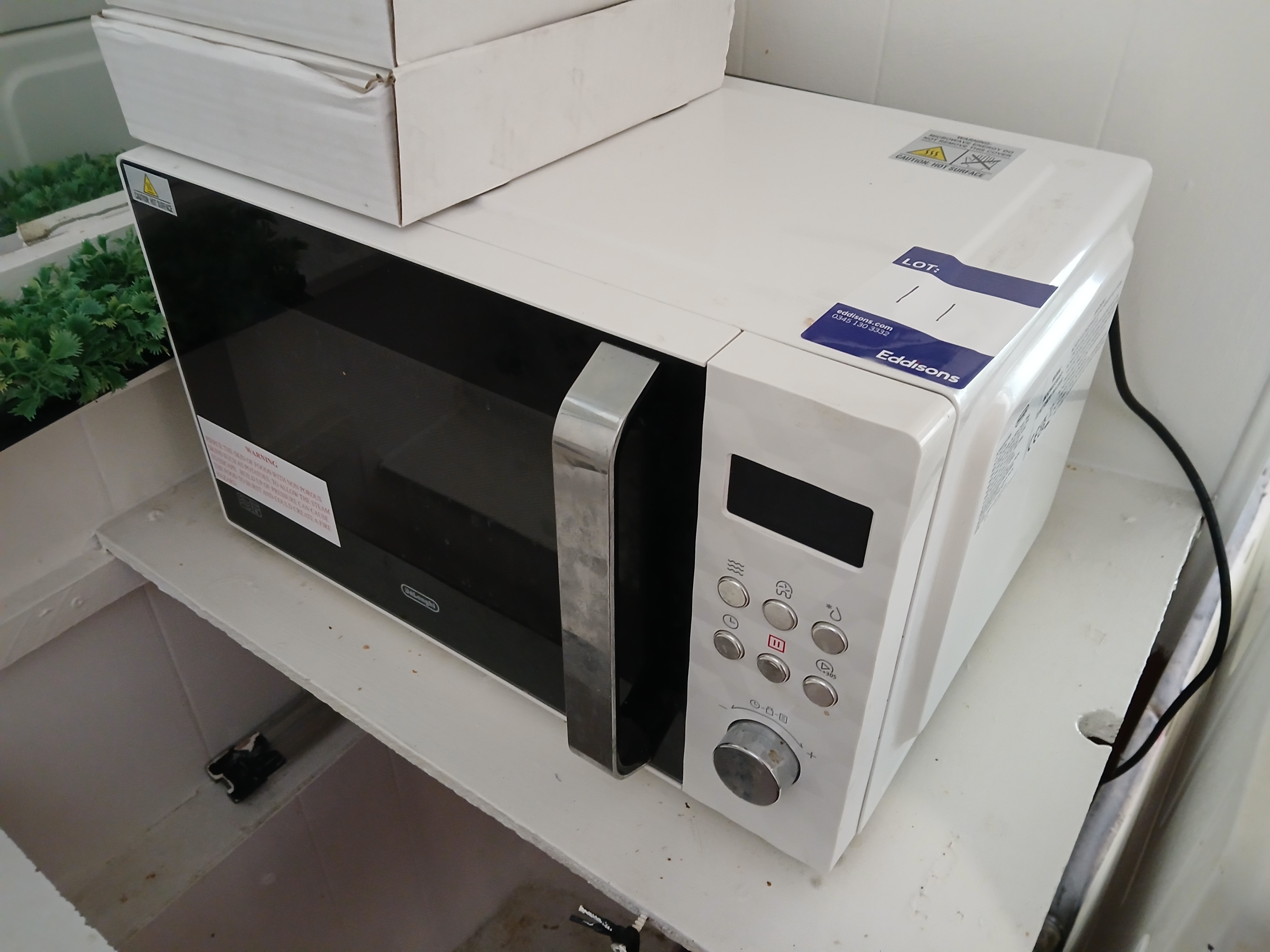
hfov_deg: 67.3
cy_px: 476
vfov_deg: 53.1
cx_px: 635
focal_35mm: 26
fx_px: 954
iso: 400
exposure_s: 1/20
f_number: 1.8
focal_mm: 3.98
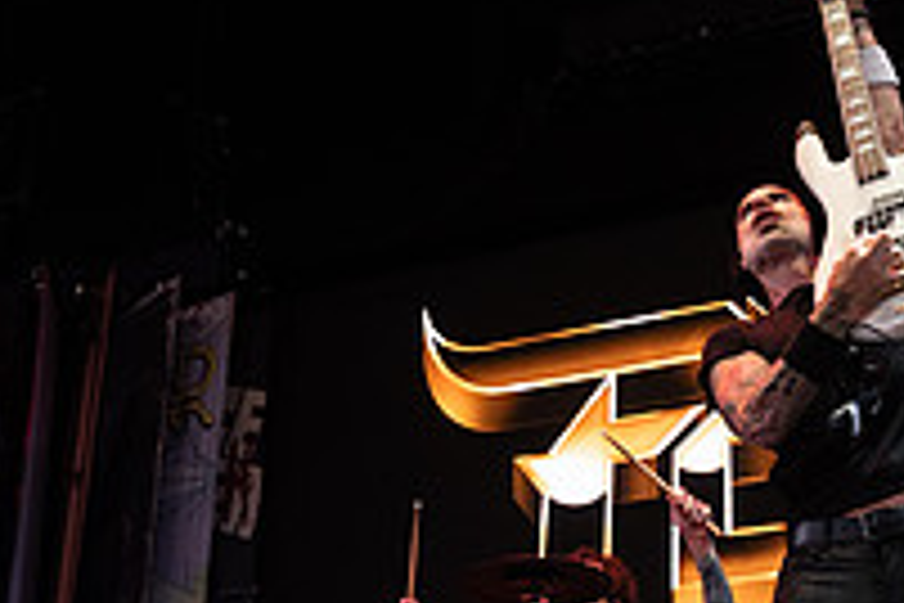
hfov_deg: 27.7
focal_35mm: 73
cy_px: 205
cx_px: 423
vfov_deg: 18.6
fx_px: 1833
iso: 640
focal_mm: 24
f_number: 4
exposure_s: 1/200
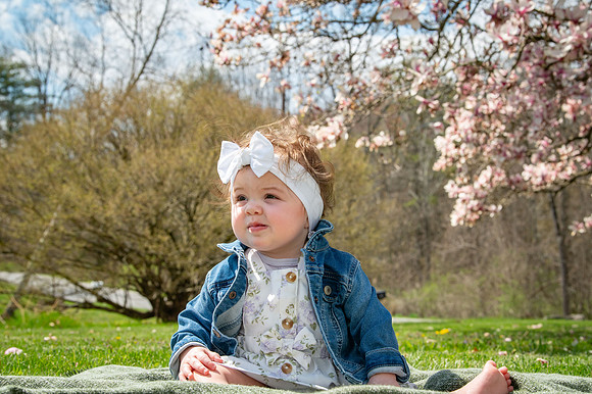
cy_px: 197
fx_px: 1150
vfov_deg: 19.4
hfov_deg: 28.9
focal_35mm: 70
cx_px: 296
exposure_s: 1/640
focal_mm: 70
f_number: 11
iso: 640
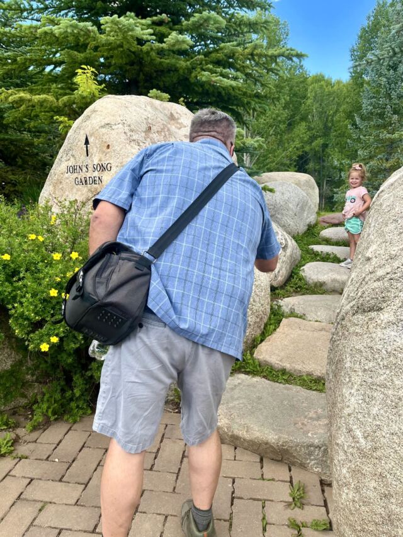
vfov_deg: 67.3
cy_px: 268
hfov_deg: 53.1
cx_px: 202
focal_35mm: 26
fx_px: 403
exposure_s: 1/657
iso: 50
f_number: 1.6
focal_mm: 5.1
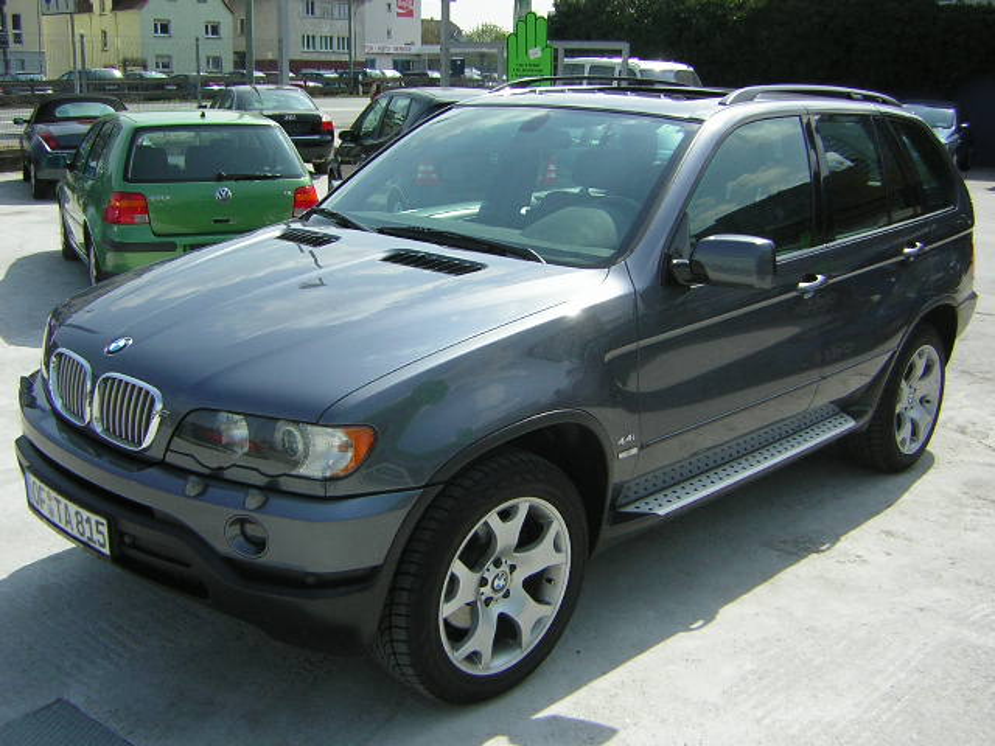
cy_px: 373
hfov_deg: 51.4
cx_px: 498
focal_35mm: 36
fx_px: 1035
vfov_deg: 39.7
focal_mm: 4.7
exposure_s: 1/344
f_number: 5.2
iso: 50
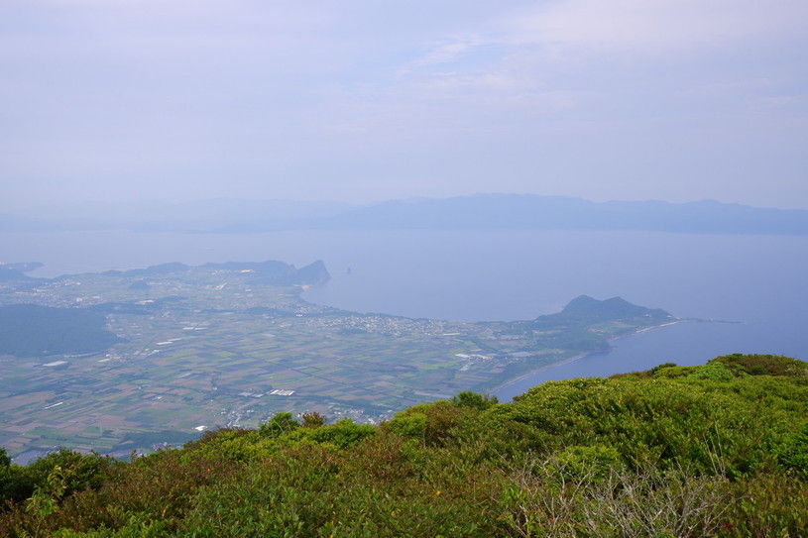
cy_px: 269
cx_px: 404
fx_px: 808
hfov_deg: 53.1
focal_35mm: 36
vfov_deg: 36.9
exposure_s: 1/160
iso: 200
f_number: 11
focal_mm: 24.9
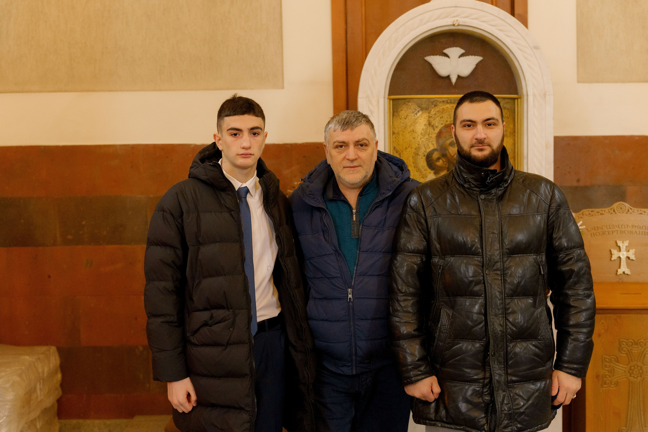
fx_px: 864
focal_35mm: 48
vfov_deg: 28.1
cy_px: 216
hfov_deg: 41.1
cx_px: 324
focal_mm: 48
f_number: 3.2
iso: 5000
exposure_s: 1/250
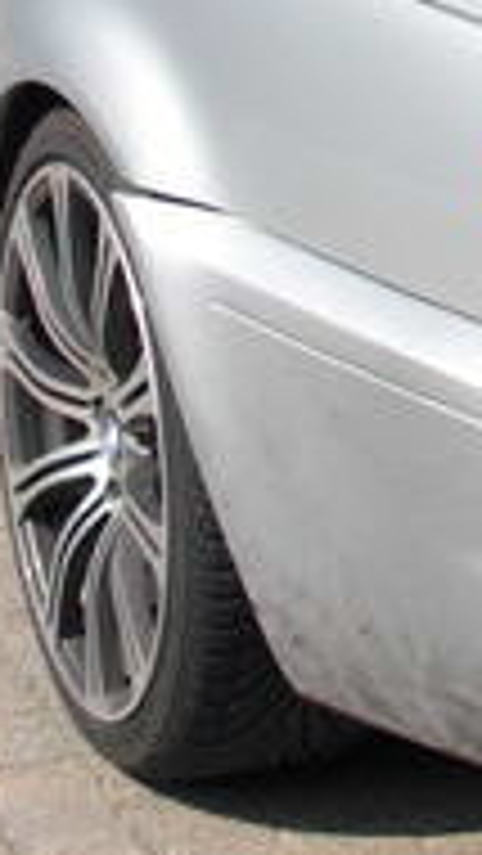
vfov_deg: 12.7
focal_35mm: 165
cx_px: 950
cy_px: -140
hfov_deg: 7.1
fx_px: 3746
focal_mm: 6.3
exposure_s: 1/125
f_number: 7.9
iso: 50
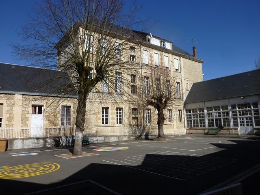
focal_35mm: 25
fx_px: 188
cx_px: 130
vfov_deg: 54.9
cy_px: 98
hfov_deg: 69.4
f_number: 5.6
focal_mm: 4.1
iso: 80
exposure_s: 1/500
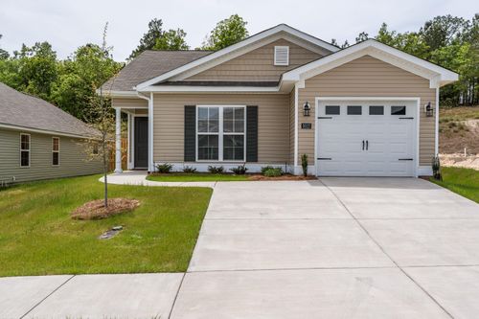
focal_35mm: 34
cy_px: 160
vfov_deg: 38.3
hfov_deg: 55.1
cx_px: 240
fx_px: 459
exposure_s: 1/1600
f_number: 8
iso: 400
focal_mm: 34.5
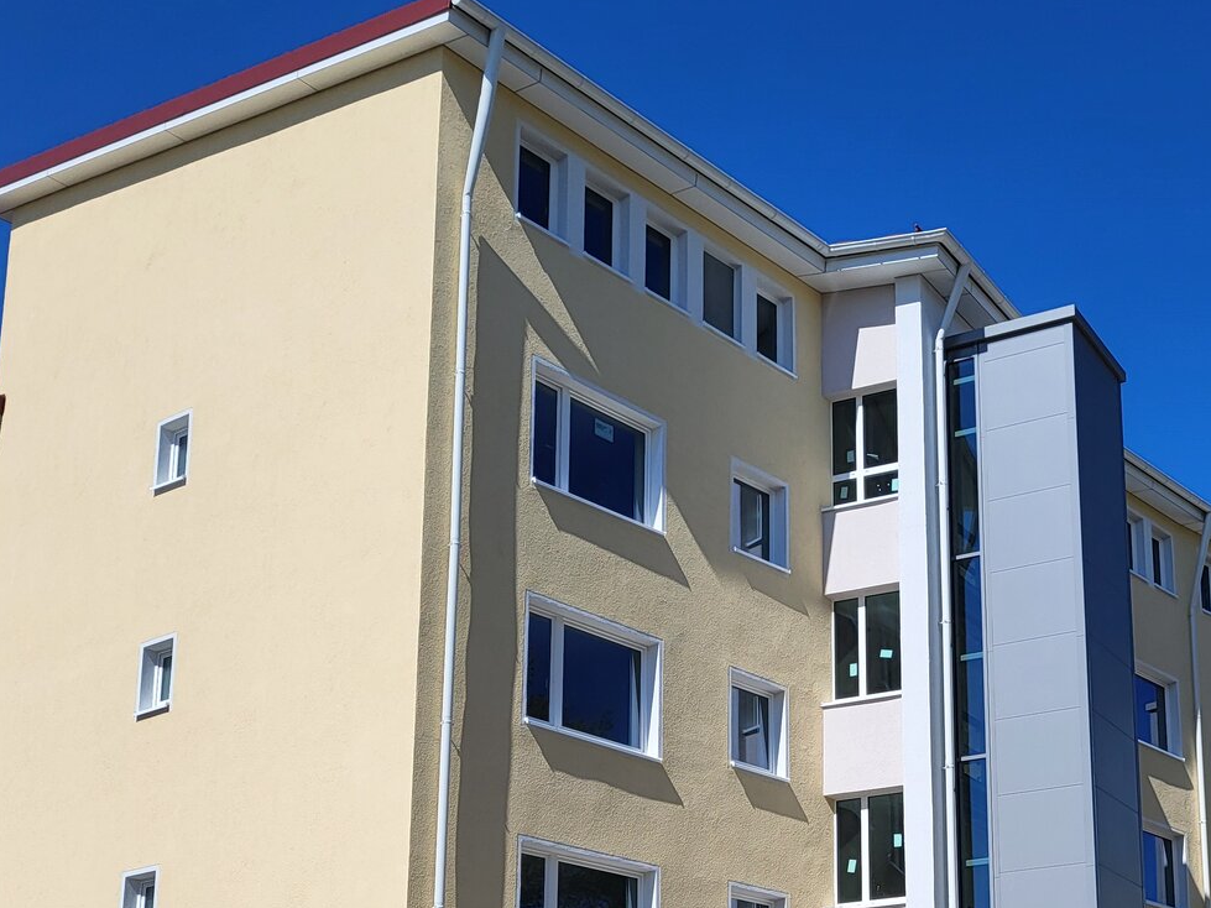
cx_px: 945
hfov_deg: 36.4
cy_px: 841
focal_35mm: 51
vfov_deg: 27.4
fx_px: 1784
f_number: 1.8
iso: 40
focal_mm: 5.4
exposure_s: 1/3667
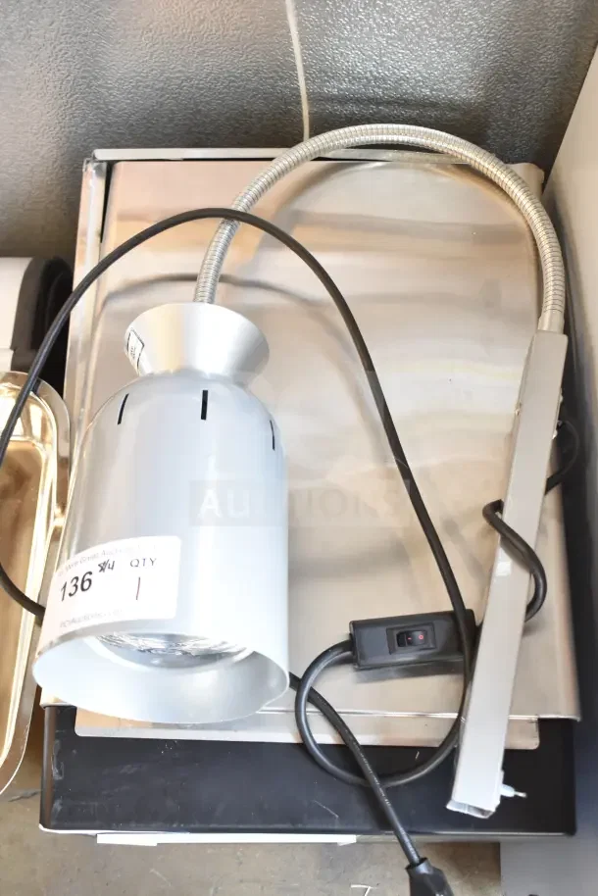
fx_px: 971
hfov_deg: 34.2
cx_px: 299
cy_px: 448
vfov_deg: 49.5
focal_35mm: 39
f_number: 4
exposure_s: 1/40
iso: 1250
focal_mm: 26
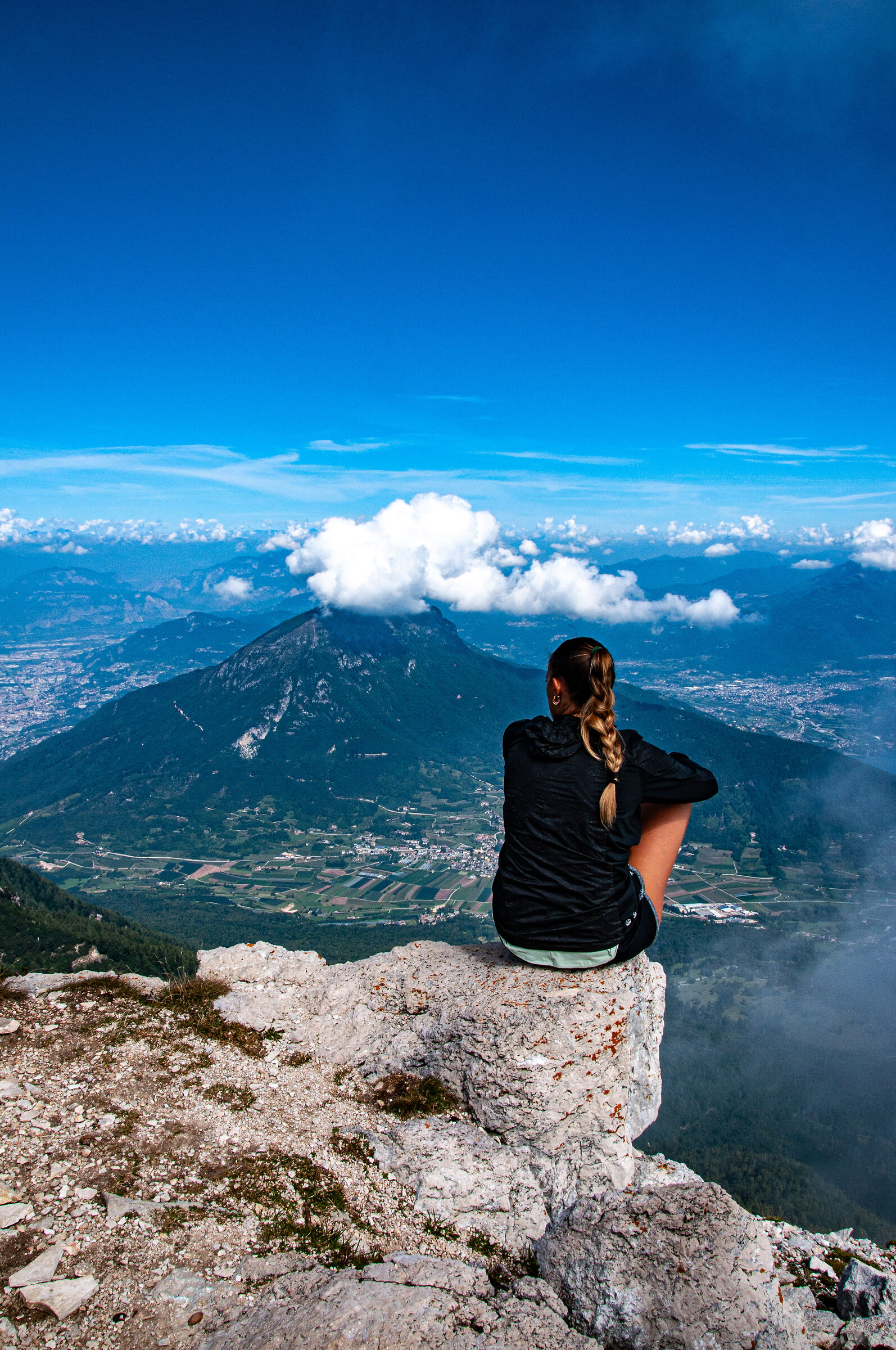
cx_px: 448
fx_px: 1011
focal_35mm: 27
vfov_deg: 67.4
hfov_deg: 47.8
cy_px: 675
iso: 200
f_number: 16
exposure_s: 1/320
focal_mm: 18
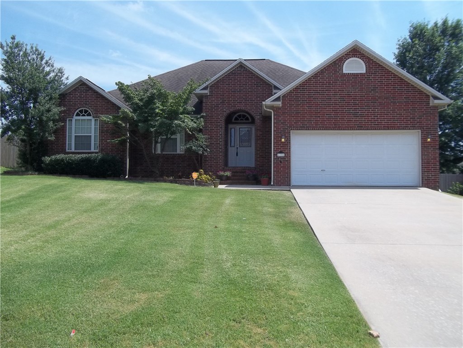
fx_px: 428
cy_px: 174
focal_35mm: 32
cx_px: 232
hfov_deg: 56.8
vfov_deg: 44.2
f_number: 8.8
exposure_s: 1/160
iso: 64
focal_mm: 5.7
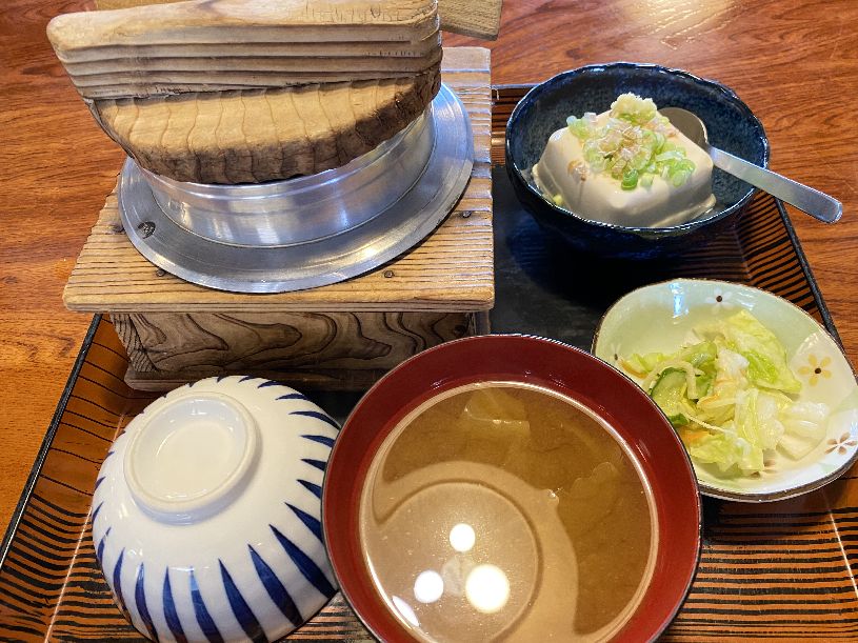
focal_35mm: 26
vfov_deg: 53.1
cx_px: 429
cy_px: 322
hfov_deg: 67.3
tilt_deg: -53.7
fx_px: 644
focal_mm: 4.25
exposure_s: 1/50
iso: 320
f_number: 1.8
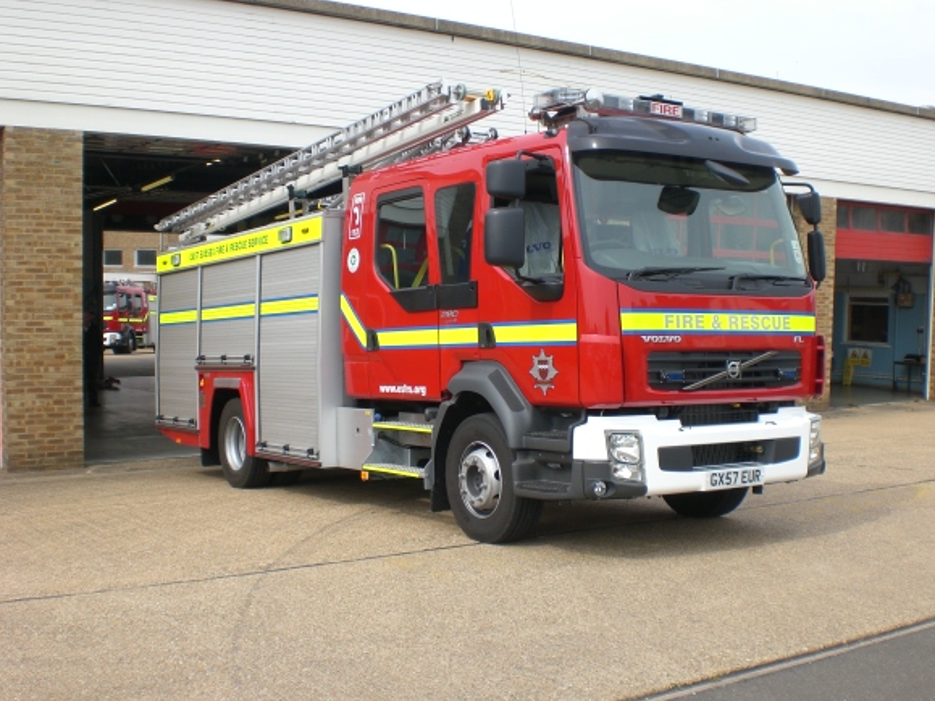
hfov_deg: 44.8
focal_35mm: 42
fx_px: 1134
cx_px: 467
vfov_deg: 34.3
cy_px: 368
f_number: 4.4
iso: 50
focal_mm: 6.3
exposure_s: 1/250
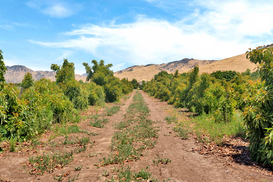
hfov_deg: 54.4
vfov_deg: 37.9
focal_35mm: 35
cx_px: 136
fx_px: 265
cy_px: 91
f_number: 7.1
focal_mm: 35
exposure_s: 1/2000
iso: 640
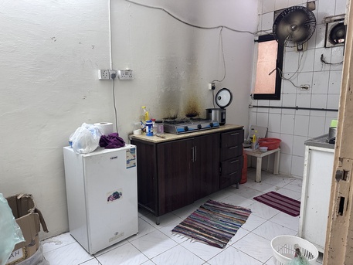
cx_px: 176
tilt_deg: -10.0
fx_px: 245
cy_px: 132
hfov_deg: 71.6
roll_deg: +0.0
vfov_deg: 56.8
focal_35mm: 24
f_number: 1.78
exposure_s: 1/120
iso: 200
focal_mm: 6.86
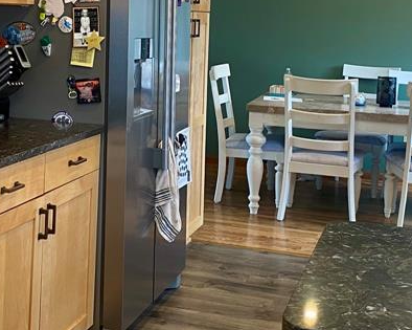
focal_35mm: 66
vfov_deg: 22.8
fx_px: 805
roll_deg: -1.4
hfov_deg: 28.6
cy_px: 64
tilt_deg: -4.6
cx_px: 159
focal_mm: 4.25
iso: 100
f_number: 1.8
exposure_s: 1/60
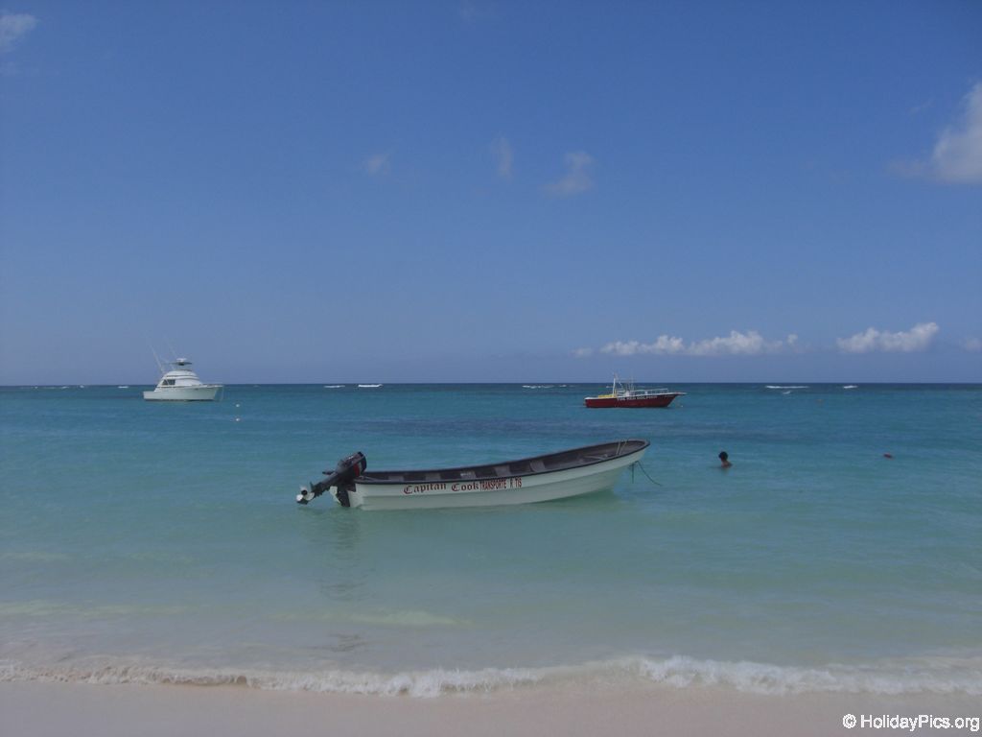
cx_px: 491
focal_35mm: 38
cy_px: 368
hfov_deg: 49.0
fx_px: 1078
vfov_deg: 37.7
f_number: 8
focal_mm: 6.2
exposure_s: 1/250
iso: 64
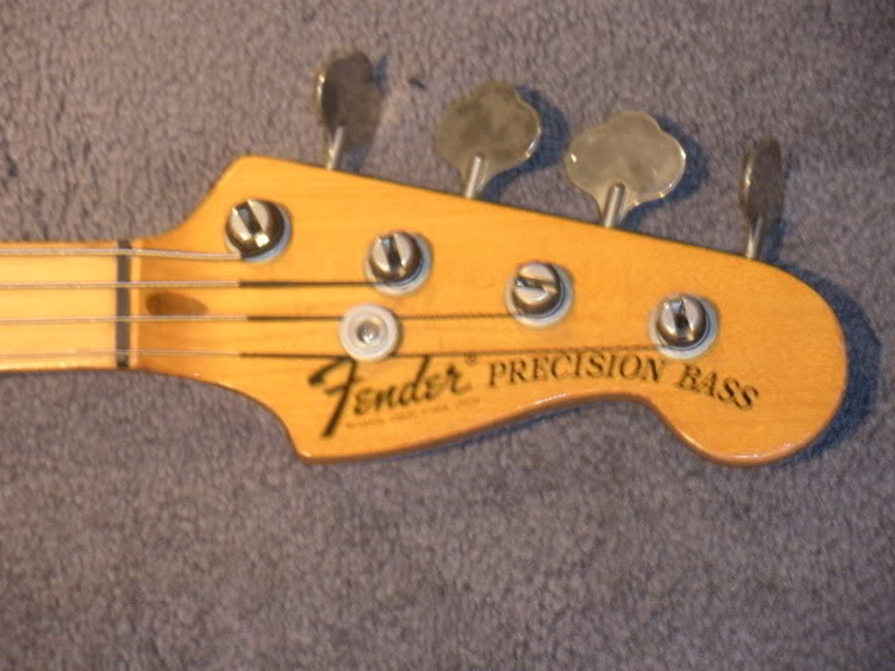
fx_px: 3128
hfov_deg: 16.3
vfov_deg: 12.2
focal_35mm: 121
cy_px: 336
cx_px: 448
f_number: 5.3
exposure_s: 1/6.5
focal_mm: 21.2
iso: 400
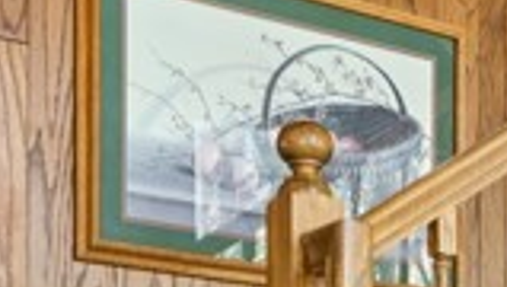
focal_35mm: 115
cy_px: 601
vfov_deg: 9.7
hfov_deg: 17.7
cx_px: 595
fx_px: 1554
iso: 100
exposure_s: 1.6
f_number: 13
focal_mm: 16.2
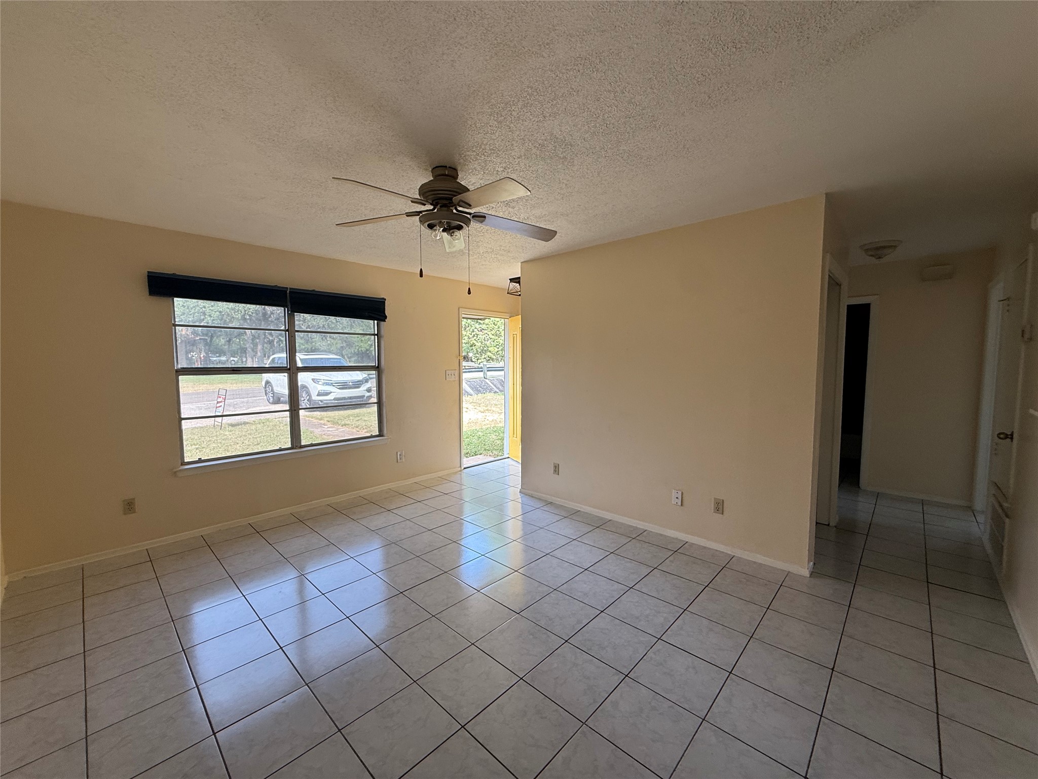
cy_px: 390
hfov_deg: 102.1
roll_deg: -0.6
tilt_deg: -3.6
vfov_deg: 85.7
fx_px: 420
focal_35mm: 14
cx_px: 519
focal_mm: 2.22
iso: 80
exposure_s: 1/99
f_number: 2.2
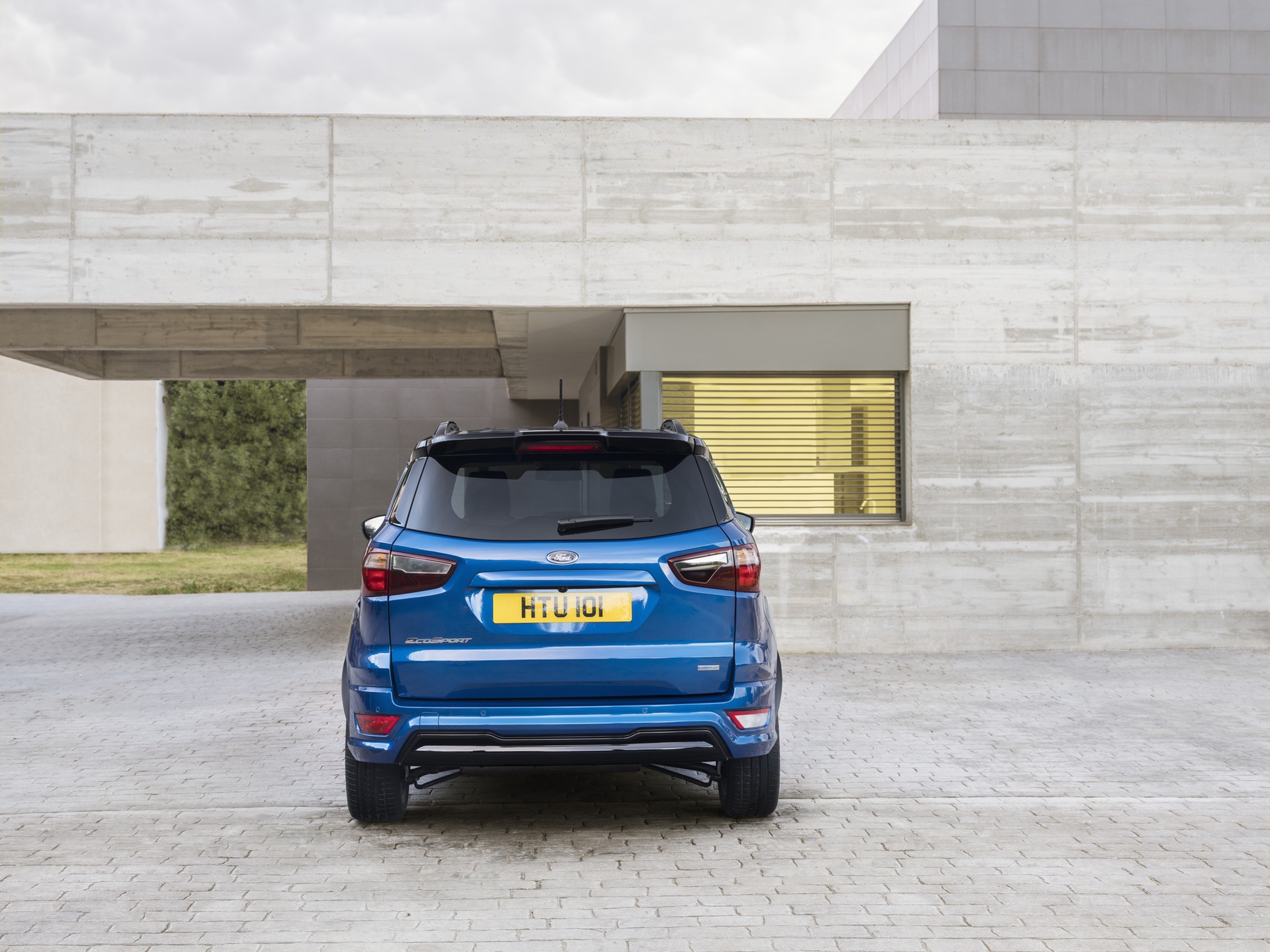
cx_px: 635
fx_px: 1651
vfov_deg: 32.2
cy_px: 476
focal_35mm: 45
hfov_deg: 42.1
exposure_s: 3
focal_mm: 57.5
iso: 100
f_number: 8
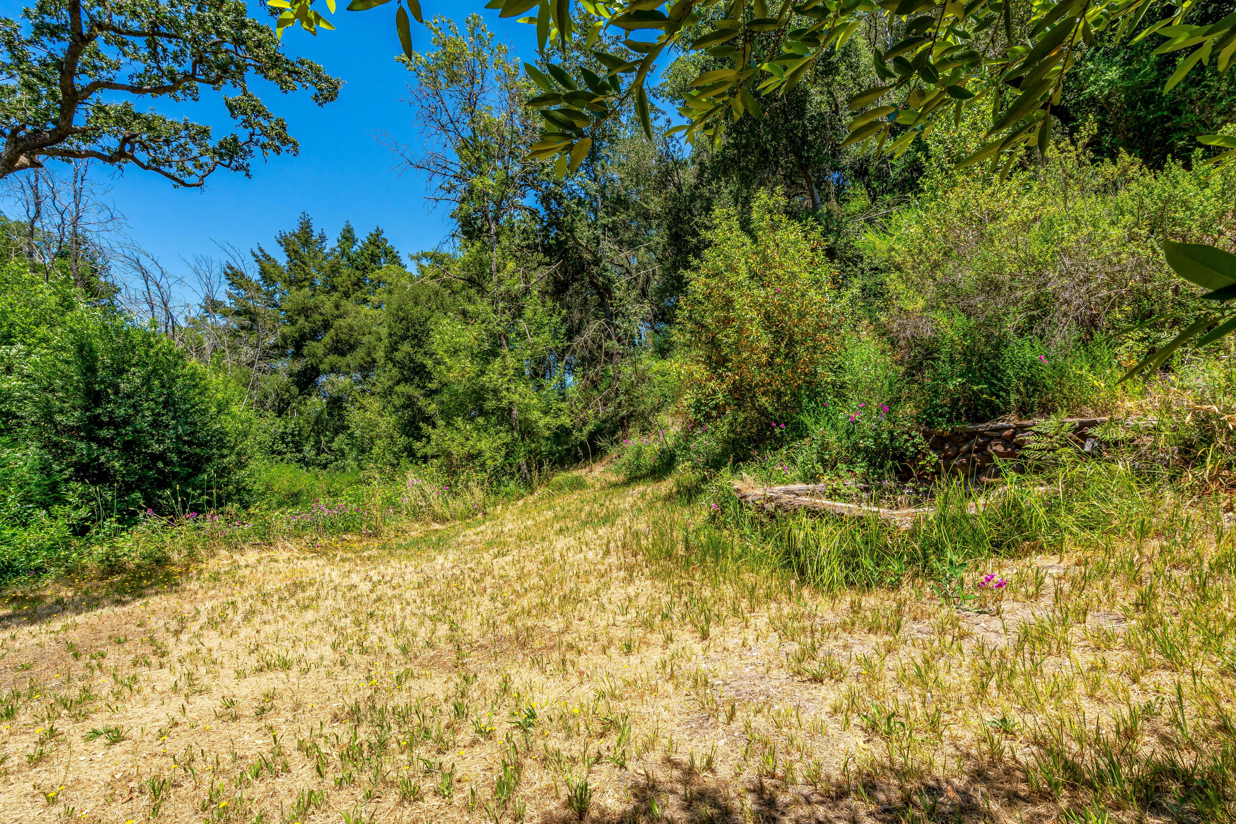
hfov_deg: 96.7
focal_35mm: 16
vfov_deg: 73.7
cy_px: 412
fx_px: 549
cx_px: 618
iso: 400
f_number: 11
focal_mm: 16
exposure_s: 1/320
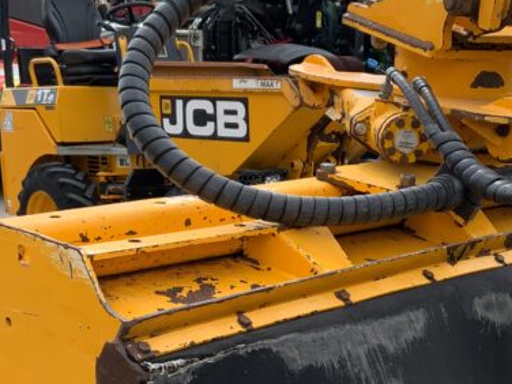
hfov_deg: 24.4
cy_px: 345
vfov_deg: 18.4
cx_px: 384
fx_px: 1168
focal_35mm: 79
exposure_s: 1/728
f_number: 1.8
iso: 16
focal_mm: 3
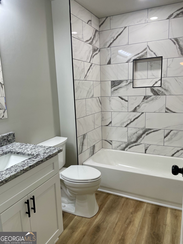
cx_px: 92
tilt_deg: -11.0
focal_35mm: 26
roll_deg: +2.1
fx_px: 183
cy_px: 122
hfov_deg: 53.1
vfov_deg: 67.3
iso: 100
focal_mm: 4.2
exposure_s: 1/120
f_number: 1.6
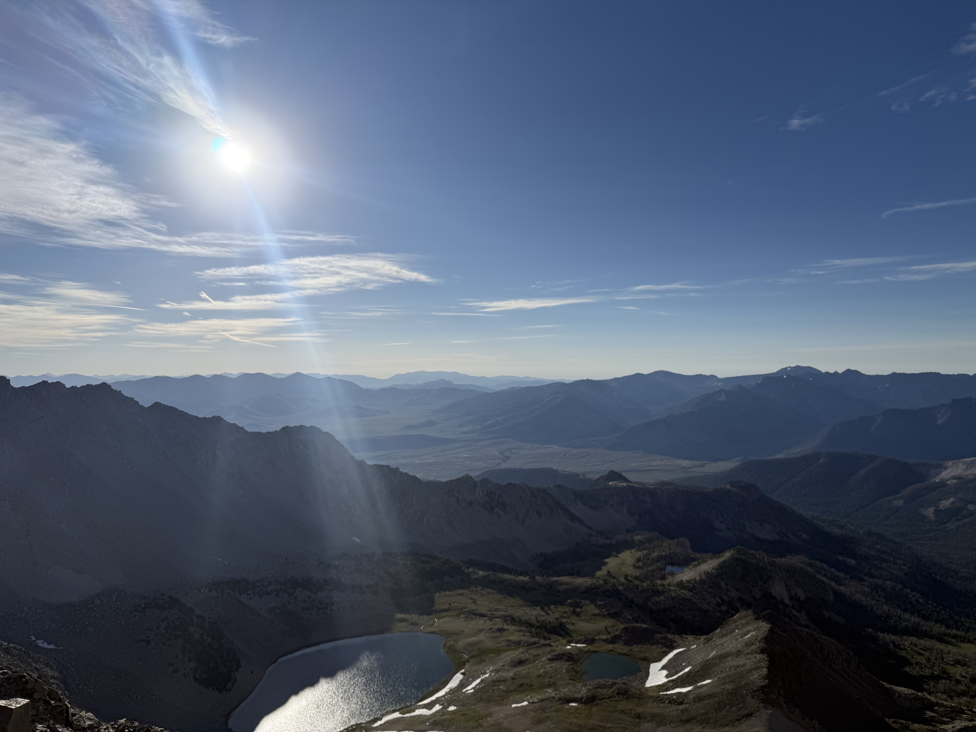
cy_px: 366
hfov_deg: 71.6
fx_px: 677
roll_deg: -0.2
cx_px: 488
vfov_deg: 56.8
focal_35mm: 24
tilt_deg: +1.8
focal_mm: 6.76
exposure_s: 1/14286
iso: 64
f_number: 1.78
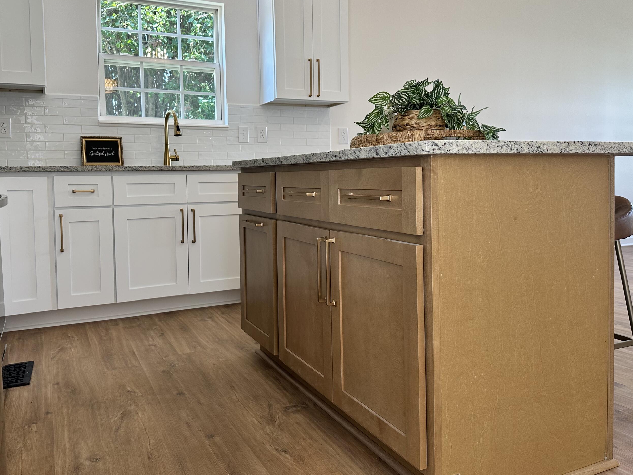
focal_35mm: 29
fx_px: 530
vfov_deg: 48.0
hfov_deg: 61.6
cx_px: 300
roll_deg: +0.5
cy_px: 198
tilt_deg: -2.4
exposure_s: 1/120
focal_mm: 6.86
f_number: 1.78
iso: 80
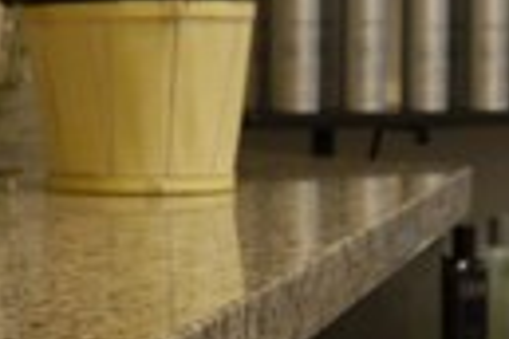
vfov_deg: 7.7
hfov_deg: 11.5
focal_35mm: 178
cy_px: -57
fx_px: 2517
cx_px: 213
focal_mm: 24
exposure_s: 1/40
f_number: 6.3
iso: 500
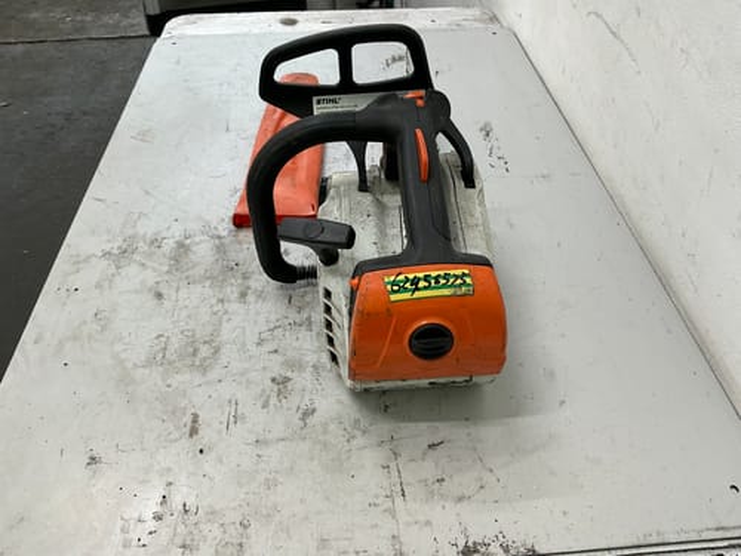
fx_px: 599
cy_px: 278
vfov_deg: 49.7
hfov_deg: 63.4
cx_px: 370
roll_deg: +1.3
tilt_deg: -42.4
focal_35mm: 28
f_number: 1.8
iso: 40
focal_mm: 3
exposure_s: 1/50
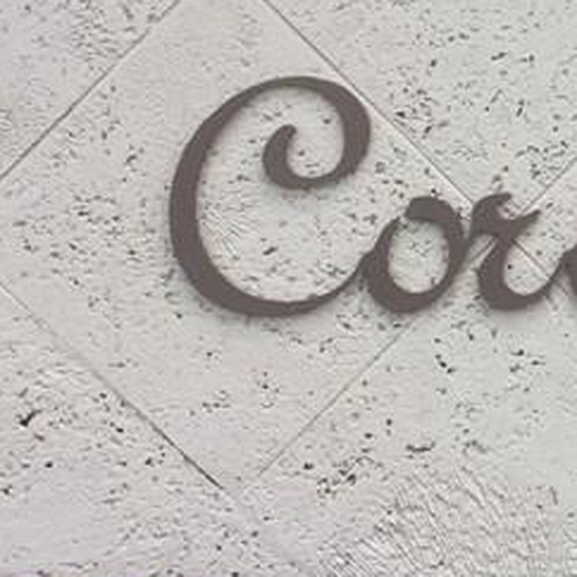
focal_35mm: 116
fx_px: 2188
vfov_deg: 15.0
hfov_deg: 14.4
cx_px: 737
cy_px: 258
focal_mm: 3.3
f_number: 2.4
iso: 25
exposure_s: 1/174
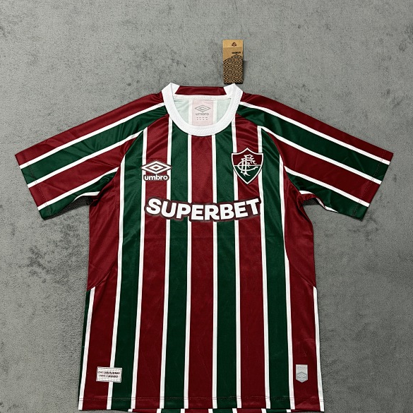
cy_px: 210
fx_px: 391
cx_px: 202
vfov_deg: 55.6
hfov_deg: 55.6
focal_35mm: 29
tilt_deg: -79.2
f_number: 1.78
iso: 200
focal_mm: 6.76
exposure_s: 1/50
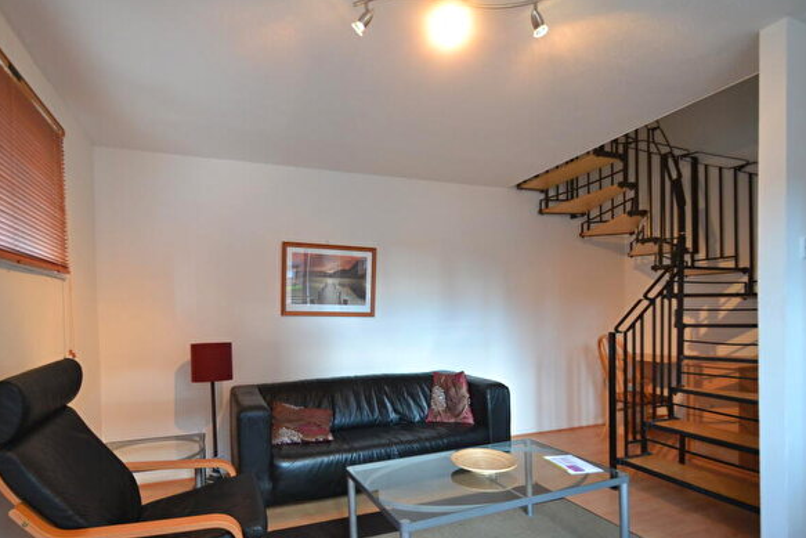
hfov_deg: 89.8
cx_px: 371
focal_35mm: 18
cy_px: 319
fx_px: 403
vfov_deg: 66.9
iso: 900
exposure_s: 1/60
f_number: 3.5
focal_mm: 10
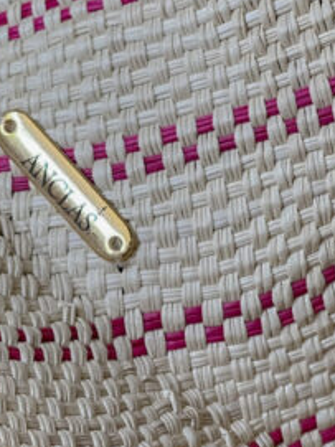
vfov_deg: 10.5
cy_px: 327
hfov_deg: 7.8
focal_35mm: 189
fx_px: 2441
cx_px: 35
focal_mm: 7.5
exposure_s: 1/120
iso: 80
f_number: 2.2
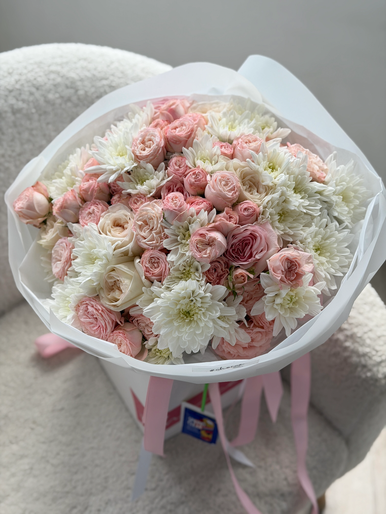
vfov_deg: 39.7
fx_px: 714
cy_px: 257
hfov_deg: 30.3
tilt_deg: -49.5
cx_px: 193
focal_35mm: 48
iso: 64
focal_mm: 6.76
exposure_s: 1/855
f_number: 1.78
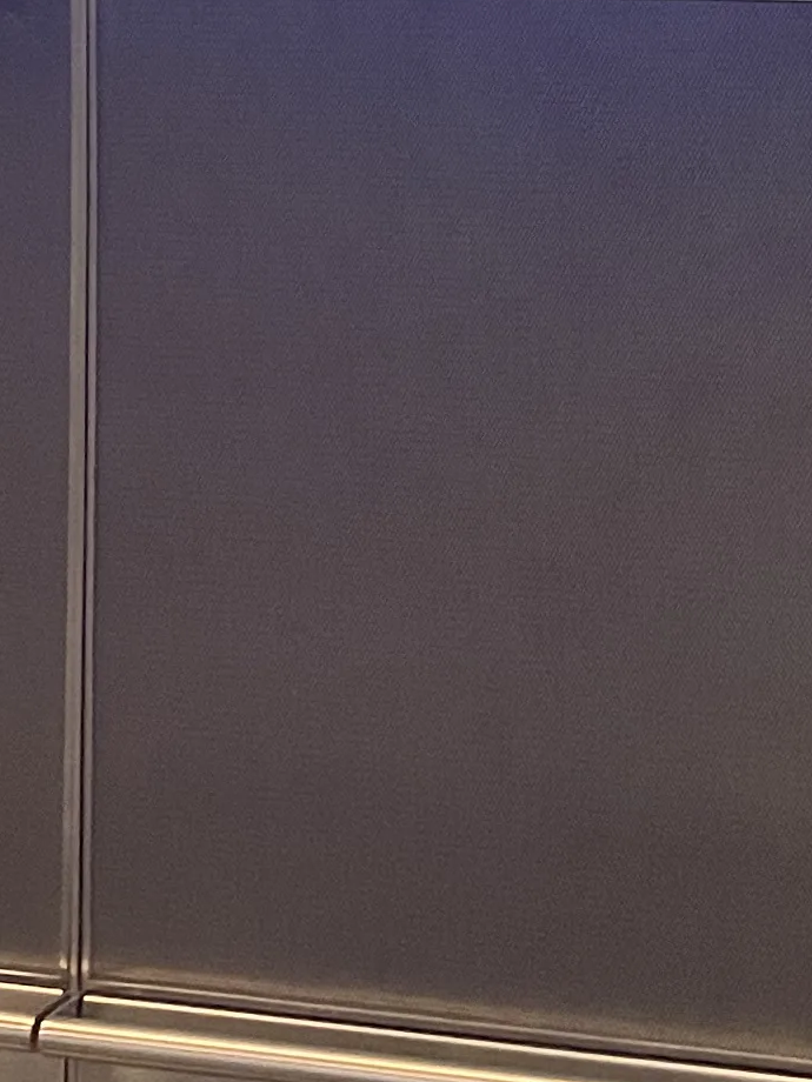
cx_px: 548
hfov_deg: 13.0
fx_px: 3566
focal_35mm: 114
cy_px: -679
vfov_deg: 15.5
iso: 400
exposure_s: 1/57
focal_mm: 4.2
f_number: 1.6
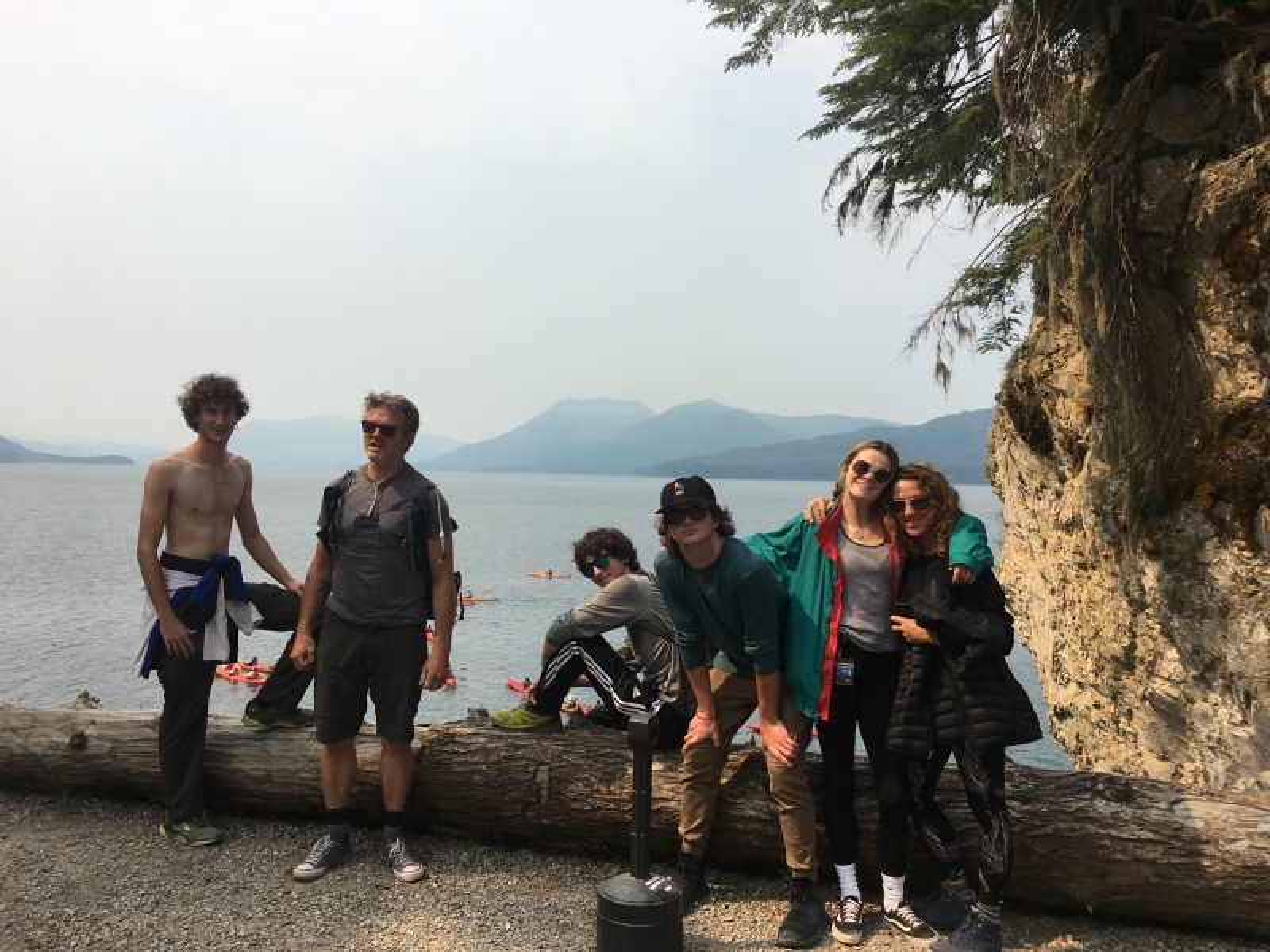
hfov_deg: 61.7
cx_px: 635
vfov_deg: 48.2
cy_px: 476
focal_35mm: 29
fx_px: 1064
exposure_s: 1/1672
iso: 25
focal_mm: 4.15
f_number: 2.2
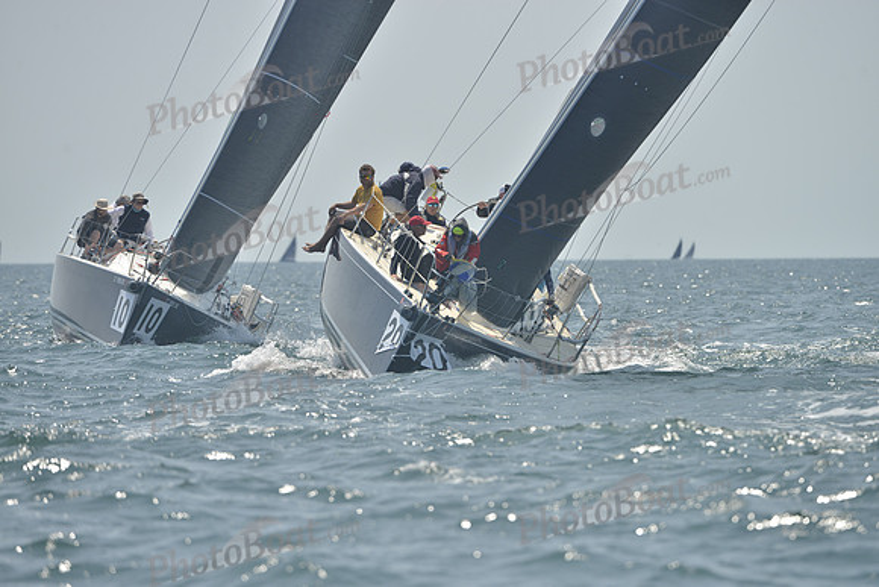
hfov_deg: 8.6
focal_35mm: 240
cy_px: 294
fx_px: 5861
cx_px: 440
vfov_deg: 5.7
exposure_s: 1/1250
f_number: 7.1
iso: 280
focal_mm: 240
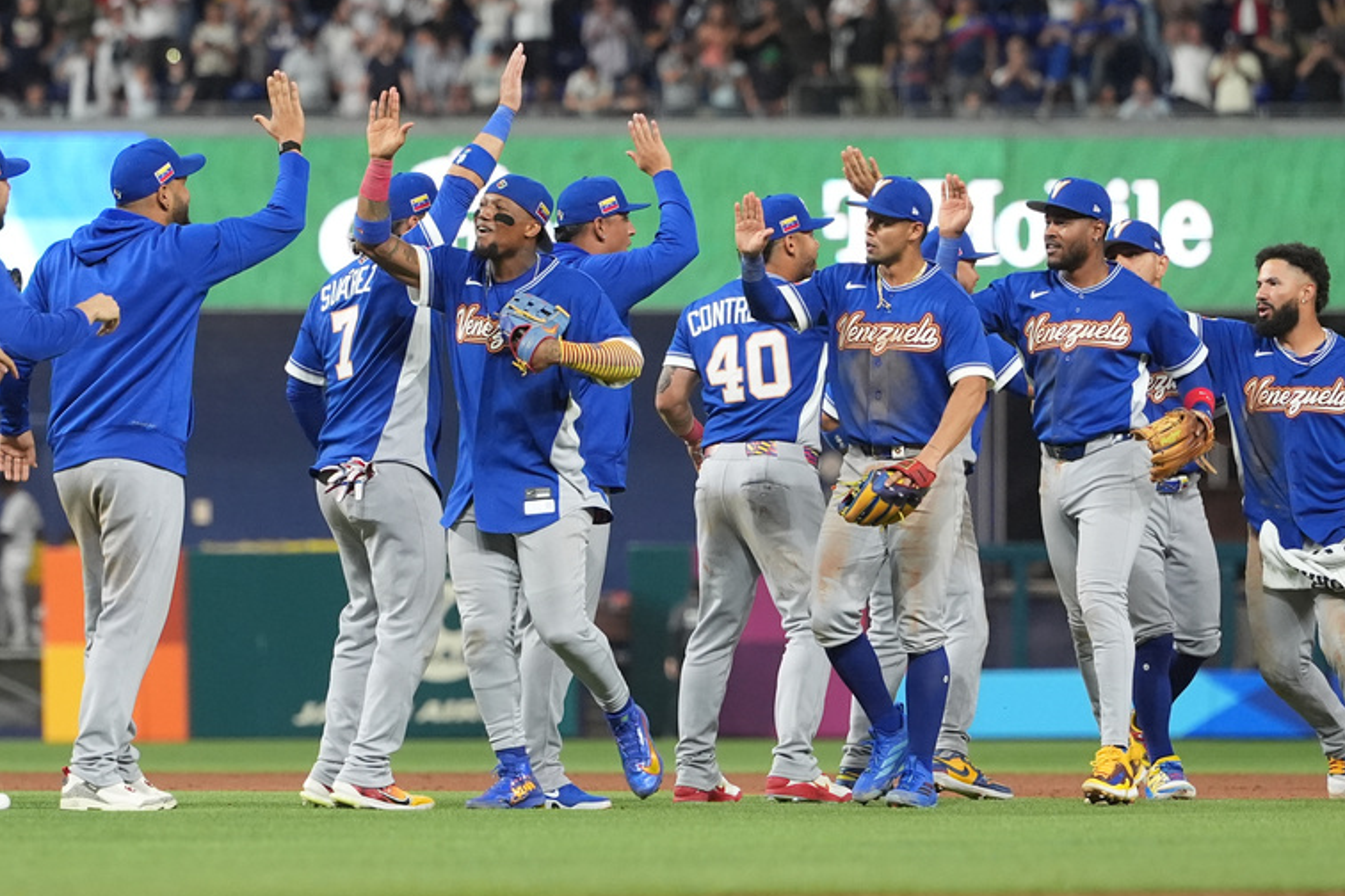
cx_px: 512
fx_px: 11394
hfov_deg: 6.8
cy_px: 406
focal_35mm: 305
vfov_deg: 4.5
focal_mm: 150
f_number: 2.5
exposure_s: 1/1600
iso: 3200
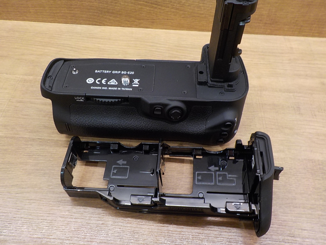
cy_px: 122
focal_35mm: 30
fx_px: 283
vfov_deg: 46.8
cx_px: 163
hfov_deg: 60.0
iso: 125
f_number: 3.3
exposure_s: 1/30
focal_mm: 4.1
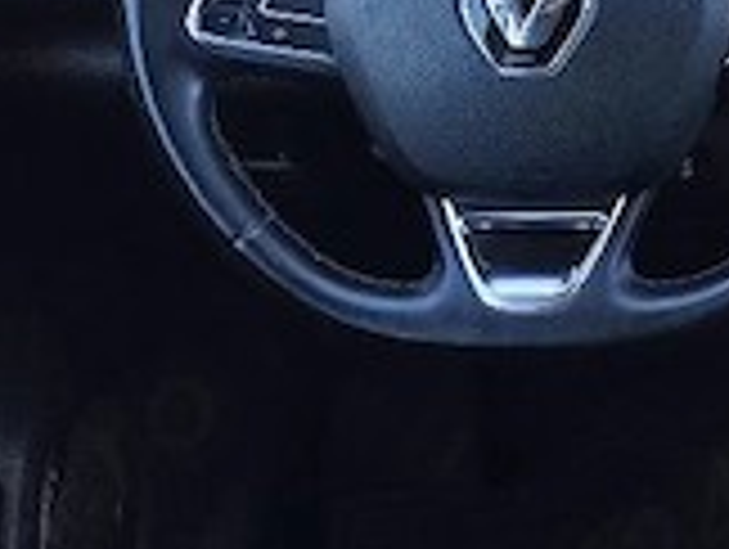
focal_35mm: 85
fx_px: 1793
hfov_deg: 21.8
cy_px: -94
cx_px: 806
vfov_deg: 16.7
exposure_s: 1/185
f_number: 1.65
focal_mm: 6.19
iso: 50
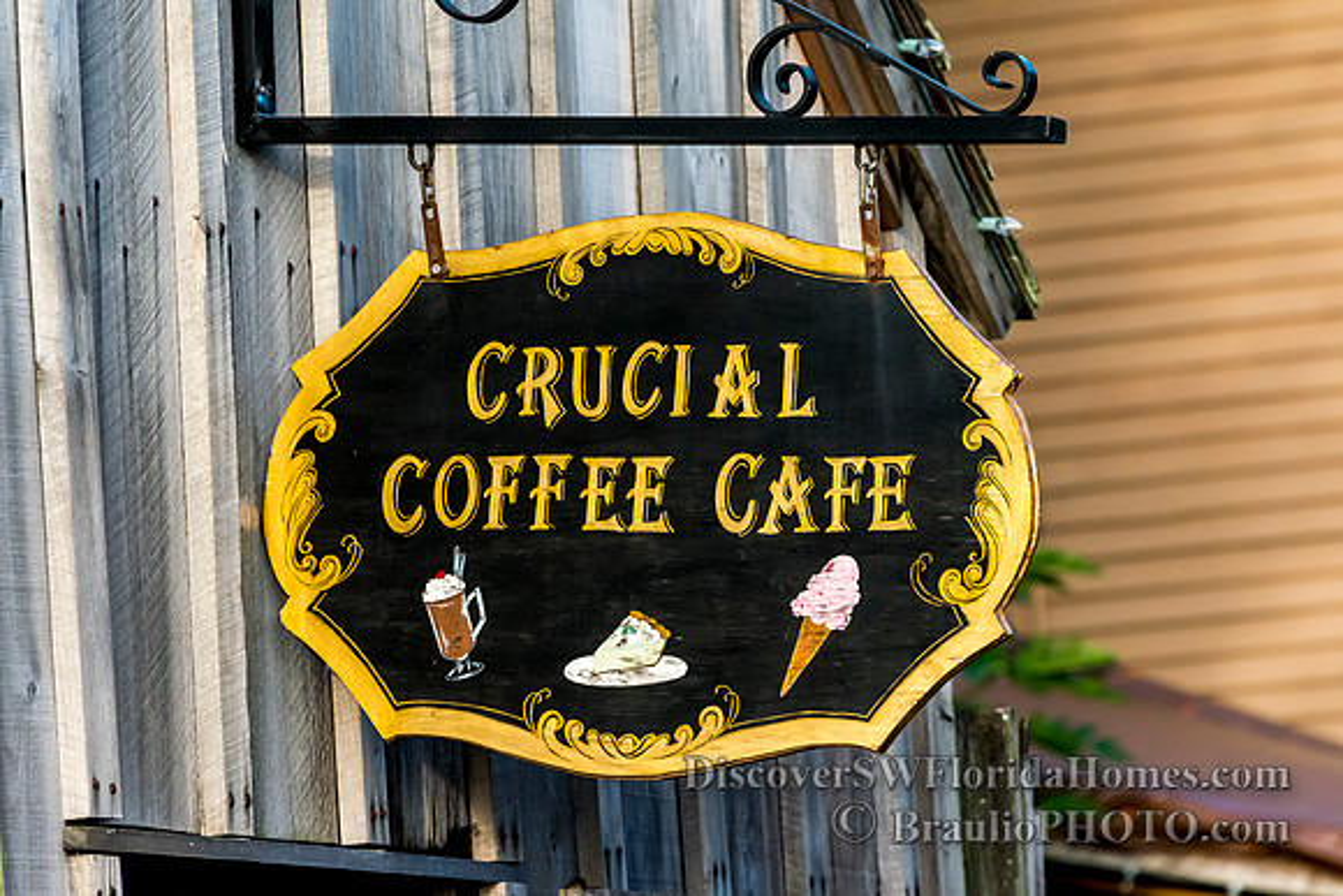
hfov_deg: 6.5
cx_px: 672
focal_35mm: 319
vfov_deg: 4.3
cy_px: 448
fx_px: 11901
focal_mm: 300
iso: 3200
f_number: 9
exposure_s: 1/1250
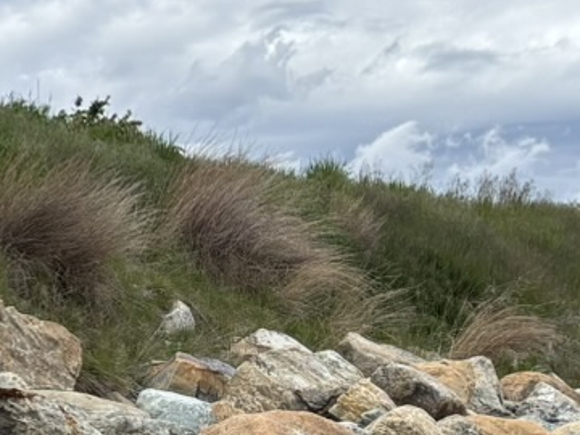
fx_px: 2480
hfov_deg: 12.1
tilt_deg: +3.2
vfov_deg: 10.0
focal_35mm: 148
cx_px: -503
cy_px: 403
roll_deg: +0.4
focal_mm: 5.96
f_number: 1.6
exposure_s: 1/3205
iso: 50
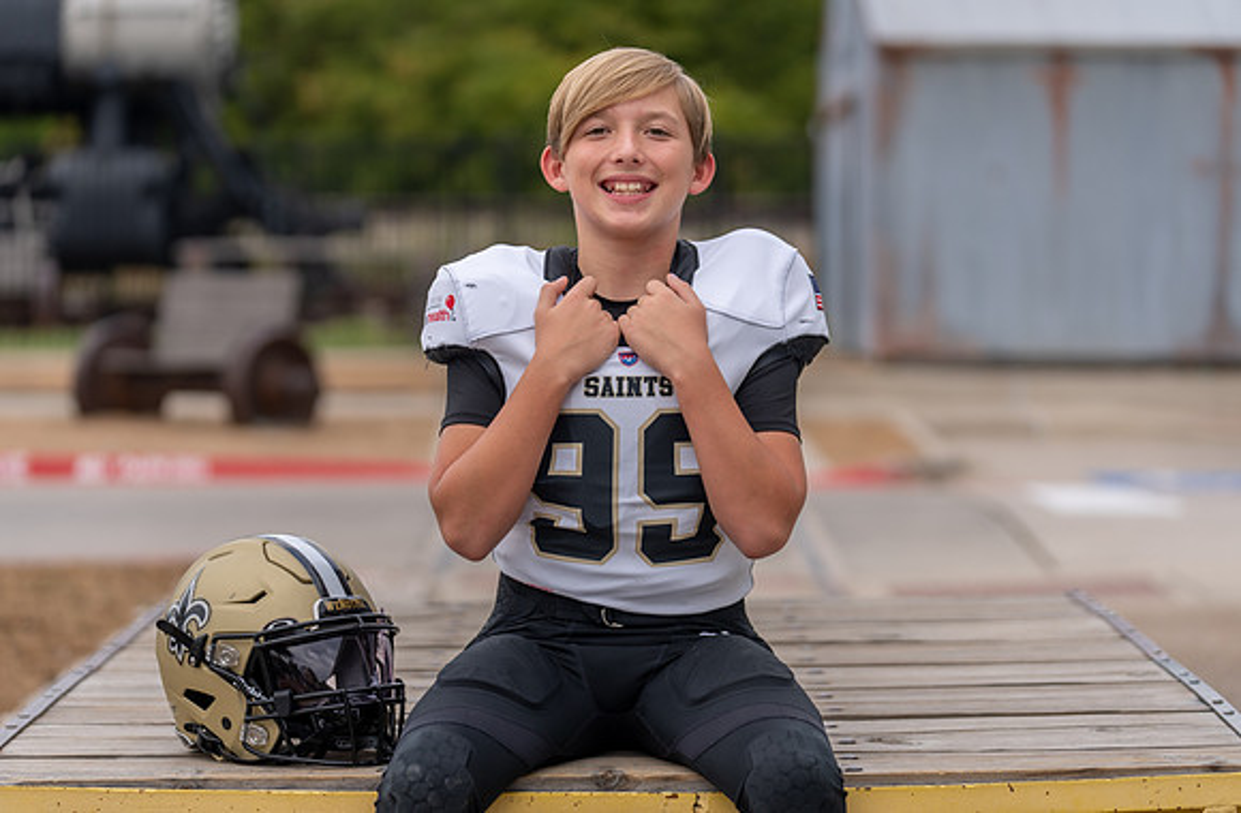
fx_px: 3807
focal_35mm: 111
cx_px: 583
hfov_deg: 18.5
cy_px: 432
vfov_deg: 12.2
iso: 100
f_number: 2.8
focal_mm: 104
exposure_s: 1/400
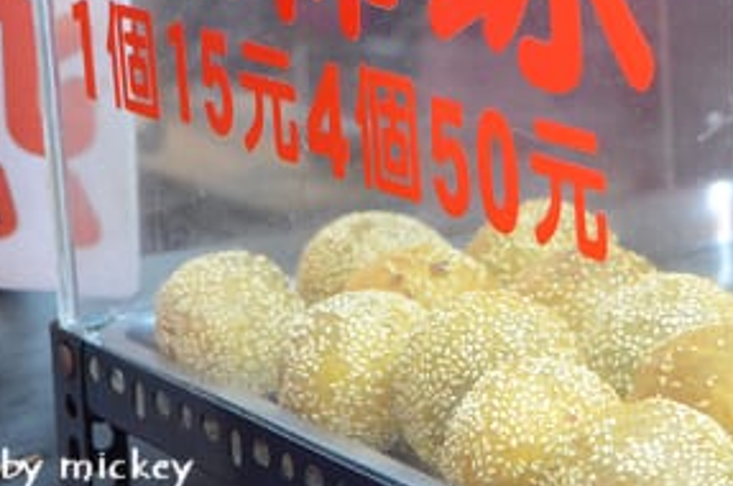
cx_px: 534
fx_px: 3270
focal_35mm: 161
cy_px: 28
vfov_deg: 8.5
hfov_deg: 12.8
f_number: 4.8
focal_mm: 55
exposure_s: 1/50
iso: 1600
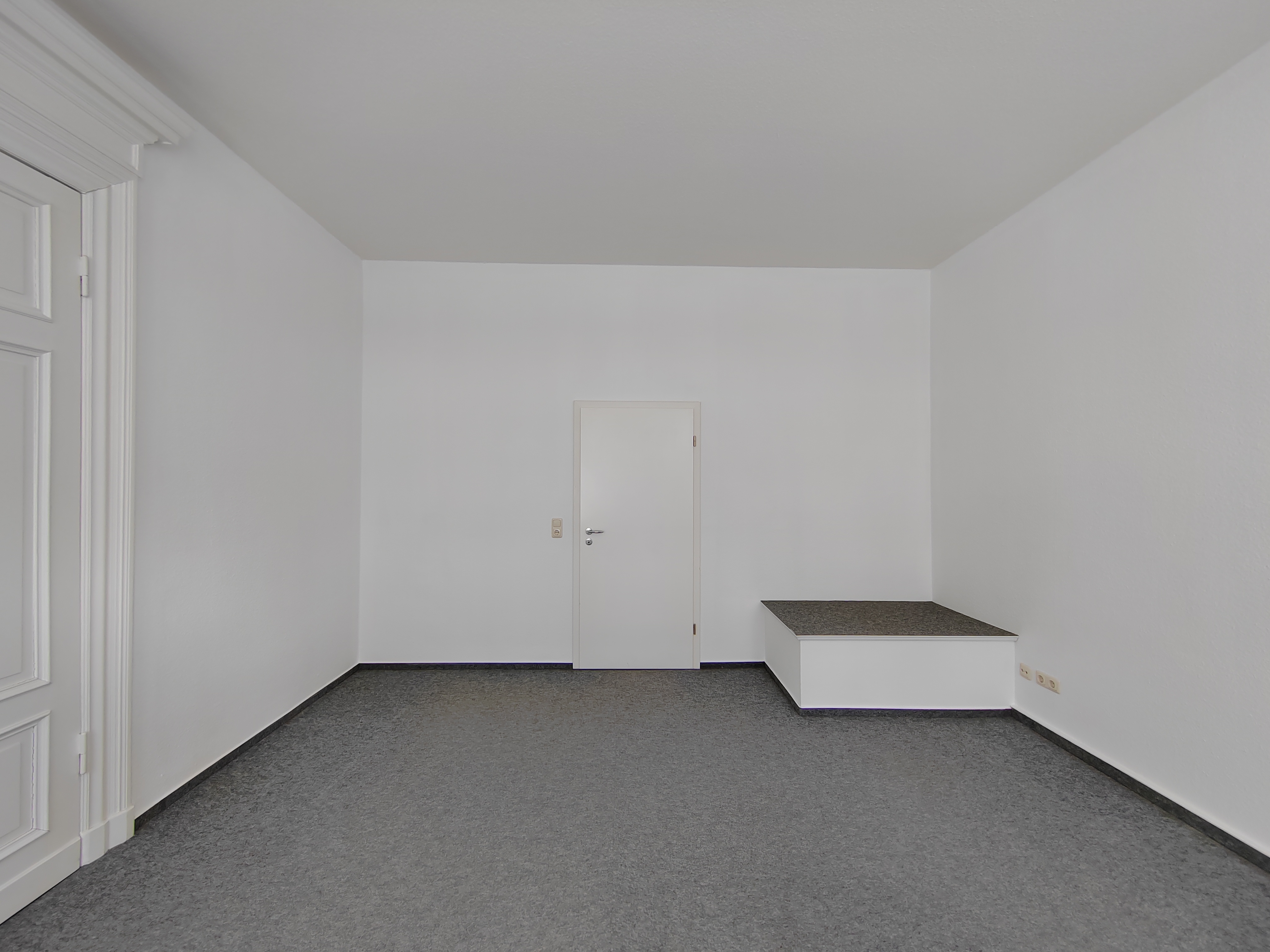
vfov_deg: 89.9
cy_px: 476
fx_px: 477
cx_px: 635
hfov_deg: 106.2
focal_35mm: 13
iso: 160
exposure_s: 1/50
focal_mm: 2.16
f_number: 2.2
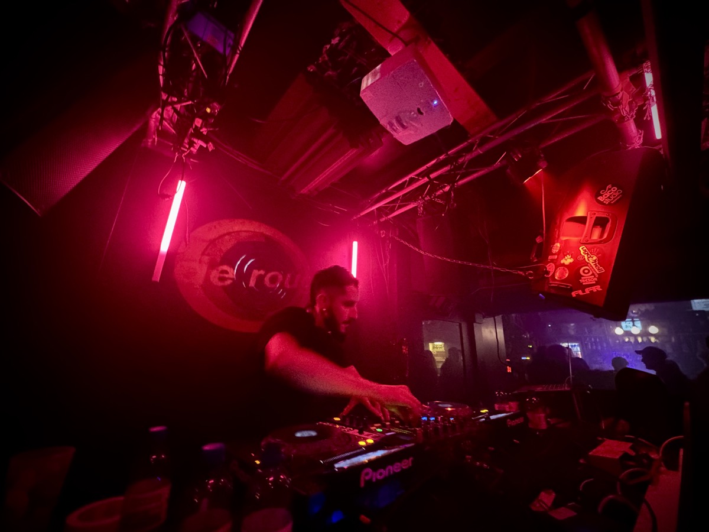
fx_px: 287
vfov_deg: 85.7
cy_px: 266
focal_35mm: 14
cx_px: 354
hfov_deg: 102.1
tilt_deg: +17.5
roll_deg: -2.0
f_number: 2.2
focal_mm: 2.22
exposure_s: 1/15
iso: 3200
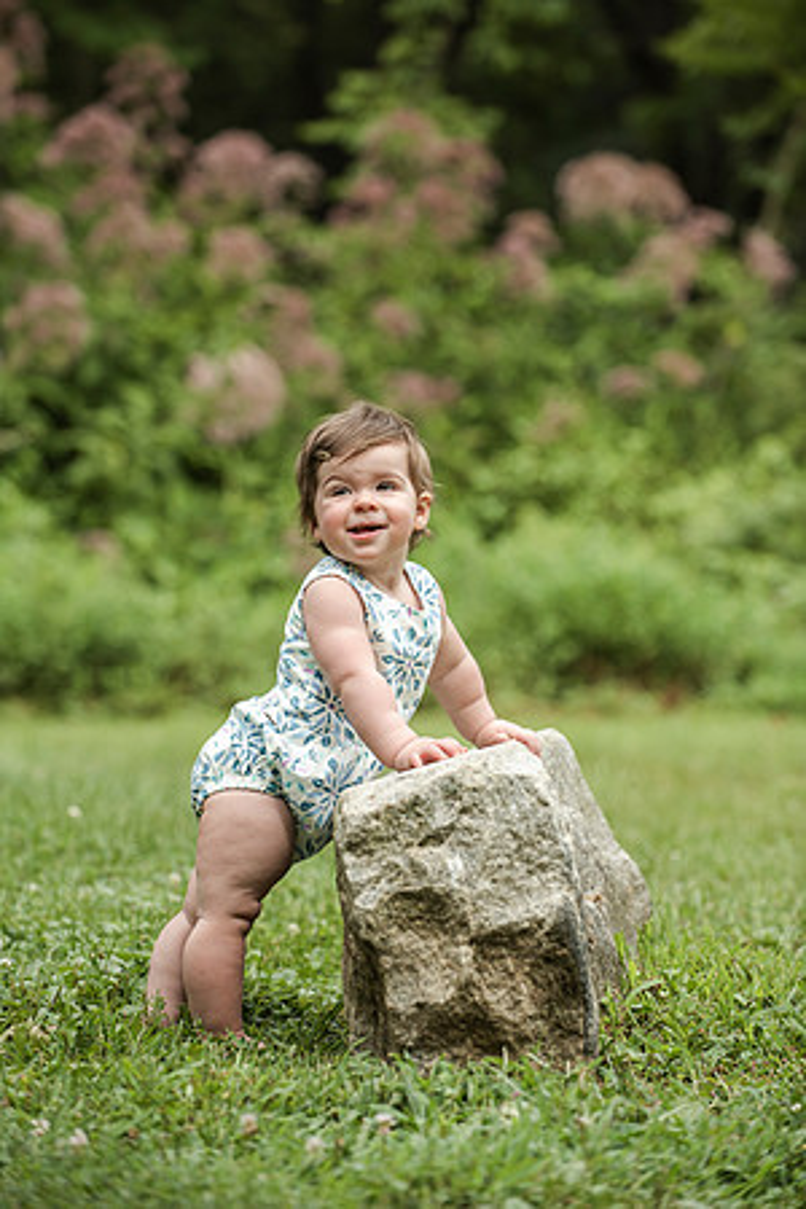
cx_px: 403
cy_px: 604
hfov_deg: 10.2
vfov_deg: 15.2
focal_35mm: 135
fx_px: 4533
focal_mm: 135
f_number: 4
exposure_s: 1/3200
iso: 640
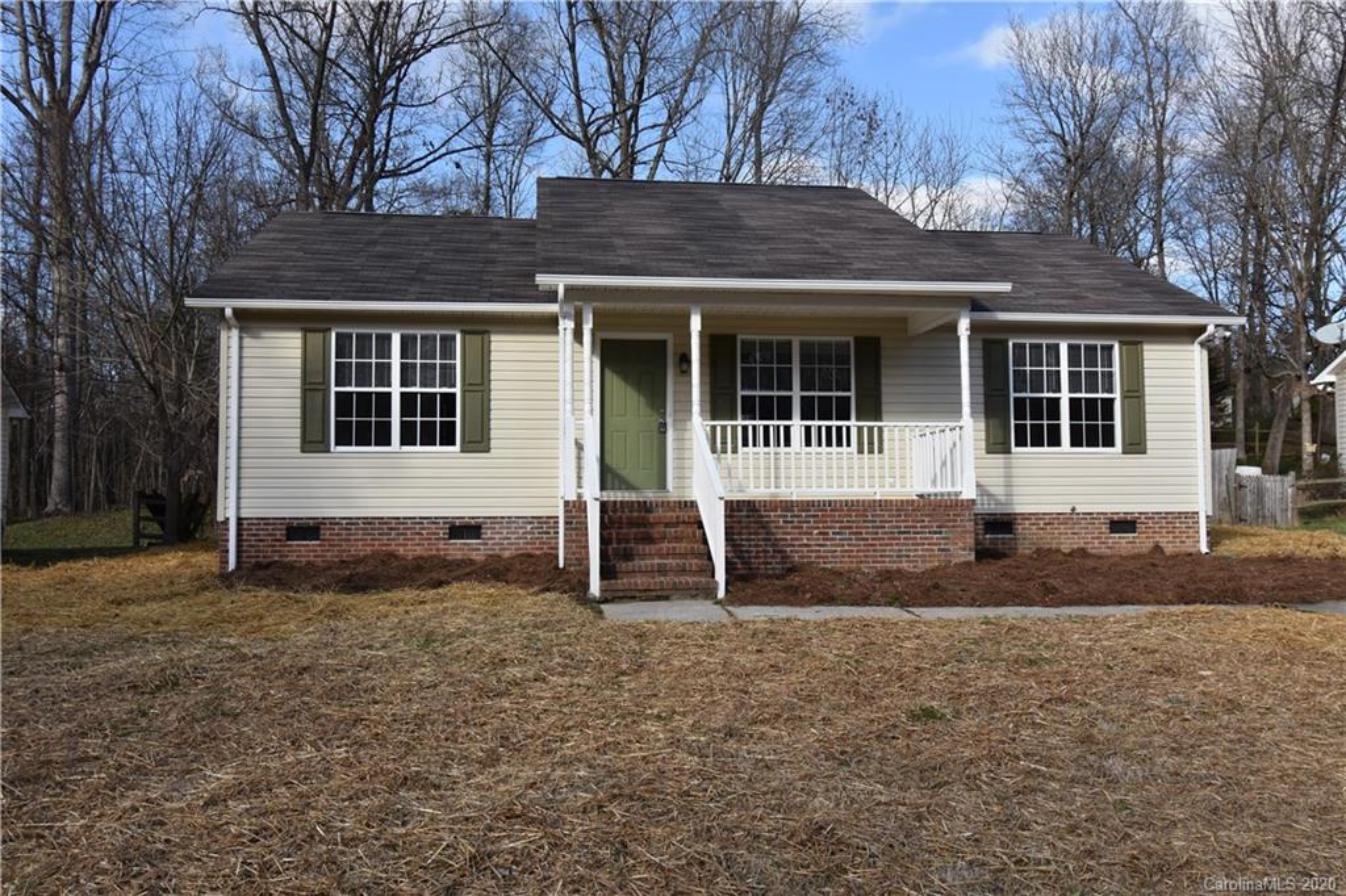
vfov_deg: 45.6
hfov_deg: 64.6
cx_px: 673
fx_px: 1065
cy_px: 448
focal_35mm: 28
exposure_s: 1/500
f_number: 8
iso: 280
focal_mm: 19
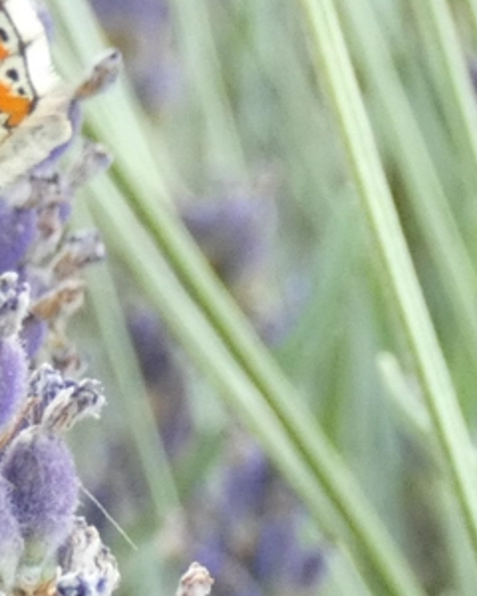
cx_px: -111
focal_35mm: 127
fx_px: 2241
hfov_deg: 11.9
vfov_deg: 15.1
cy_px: 147
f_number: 4.1
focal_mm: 10.8
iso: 500
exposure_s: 1/80
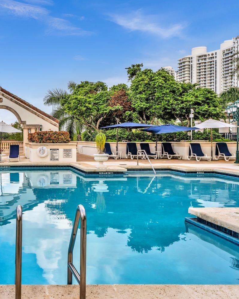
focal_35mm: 41
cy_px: 145
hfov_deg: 33.3
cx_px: -1
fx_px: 363
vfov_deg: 44.8
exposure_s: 1/500
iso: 200
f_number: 8
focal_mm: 27
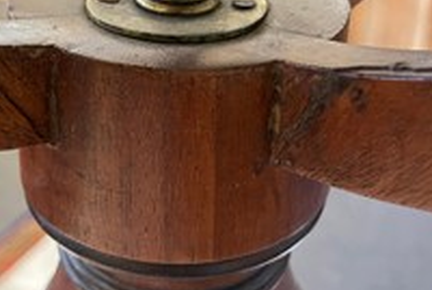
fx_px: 649
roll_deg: -1.5
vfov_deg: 24.2
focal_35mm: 54
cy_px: 11
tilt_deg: -22.9
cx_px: 184
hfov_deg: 36.7
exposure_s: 1/50
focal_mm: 5.1
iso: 500
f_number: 1.6
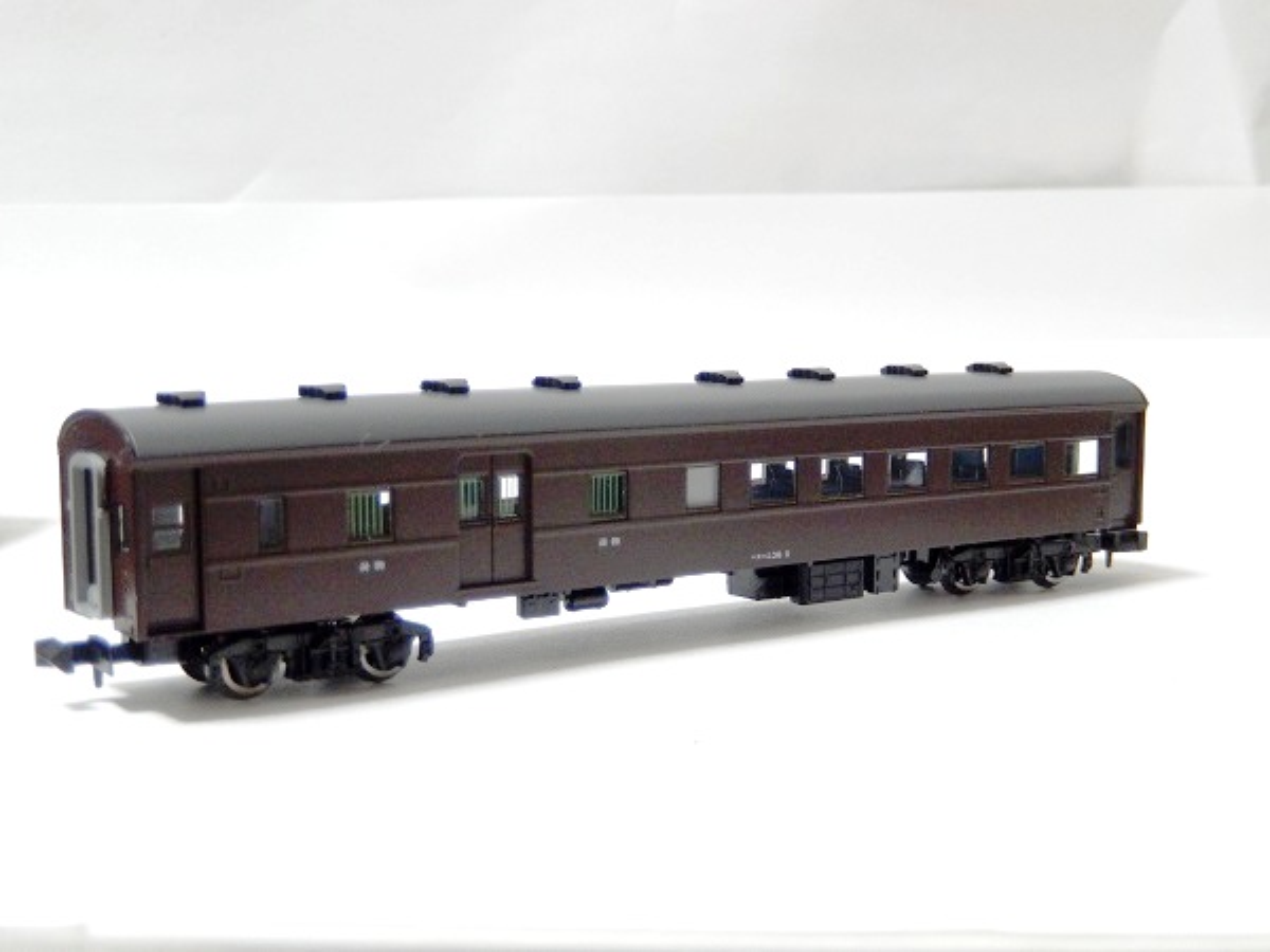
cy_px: 476
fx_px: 1871
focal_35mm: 51
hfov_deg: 37.5
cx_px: 635
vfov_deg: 28.6
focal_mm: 9.2
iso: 200
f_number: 4.5
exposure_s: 1/2.5
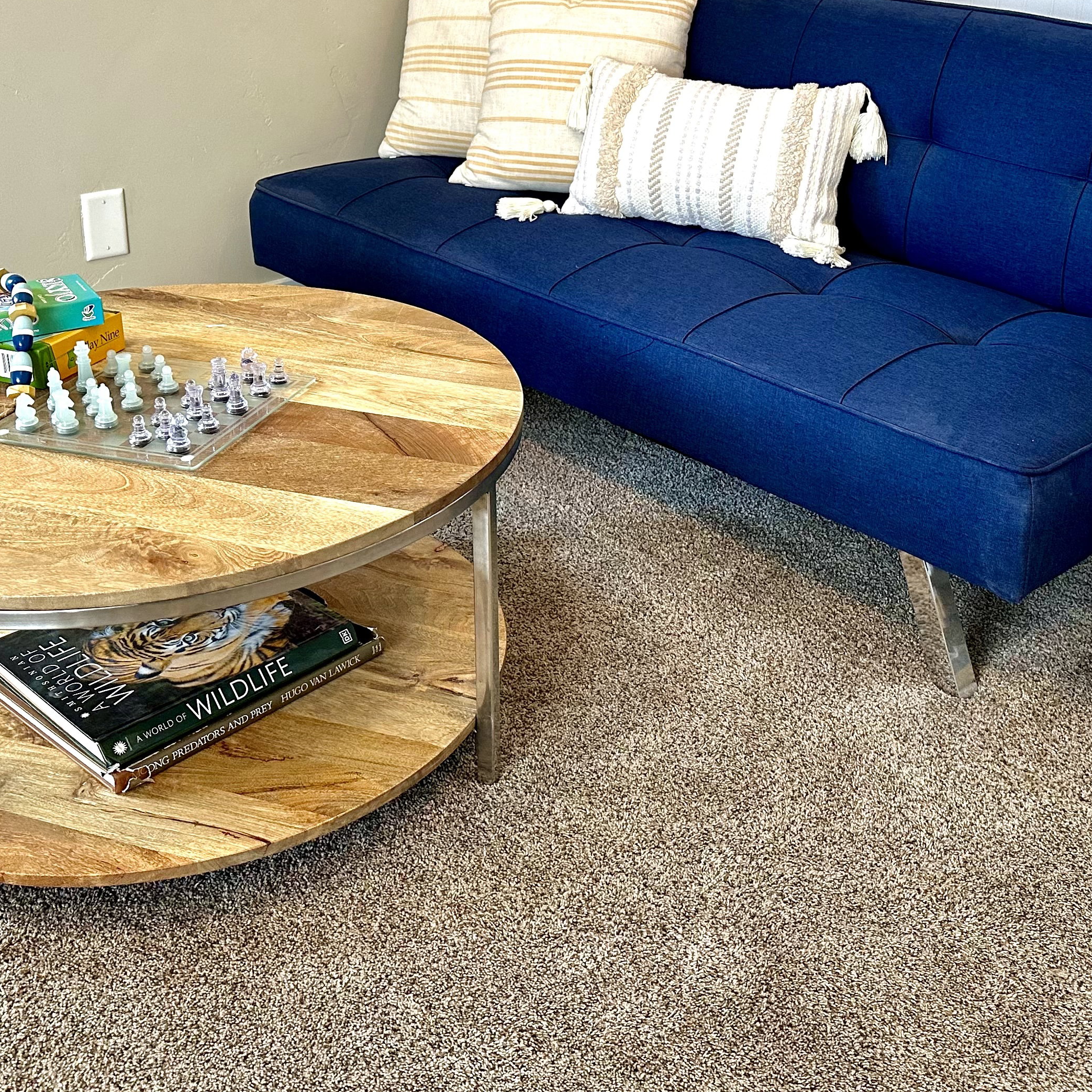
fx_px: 1463
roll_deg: -2.3
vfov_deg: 40.2
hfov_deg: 40.6
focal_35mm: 41
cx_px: 683
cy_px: 324
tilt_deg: -19.2
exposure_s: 1/120
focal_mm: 6.86
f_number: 1.78
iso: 200
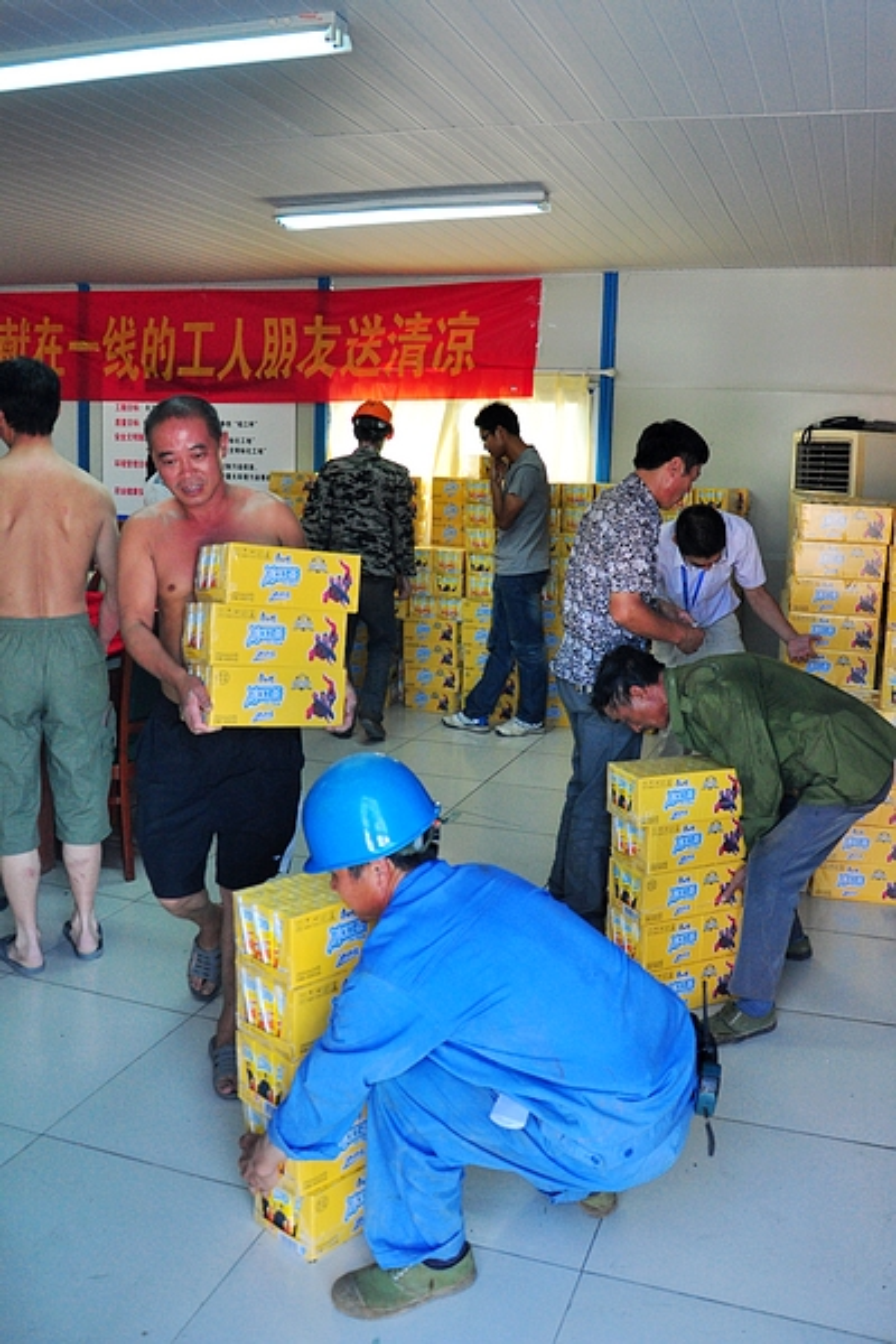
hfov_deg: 47.9
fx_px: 1008
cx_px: 448
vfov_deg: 67.4
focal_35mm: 27
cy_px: 672
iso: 500
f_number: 3.5
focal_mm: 18
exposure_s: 1/250
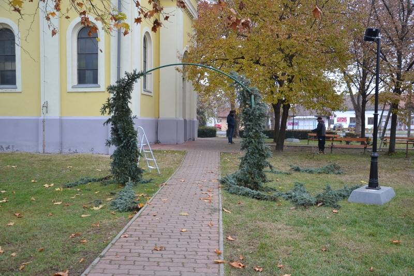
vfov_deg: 40.0
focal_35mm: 33
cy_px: 138
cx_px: 207
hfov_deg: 57.2
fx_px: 379
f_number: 4.5
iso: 400
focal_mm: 22
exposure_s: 1/80
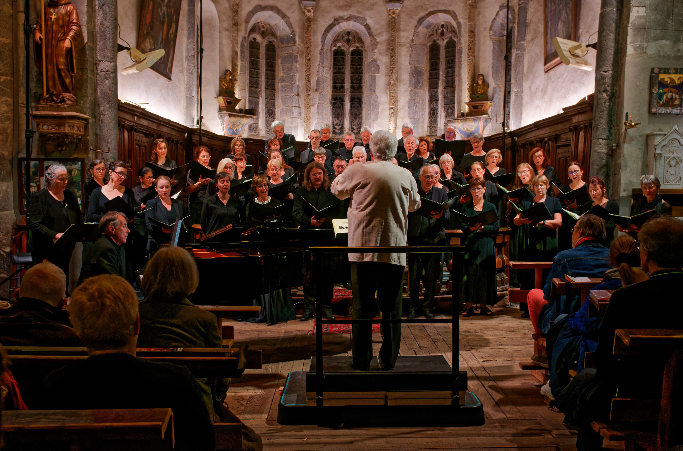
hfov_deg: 53.2
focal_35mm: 36
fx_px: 681
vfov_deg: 36.7
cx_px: 342
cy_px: 226
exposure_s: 1/100
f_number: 4
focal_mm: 24
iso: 800
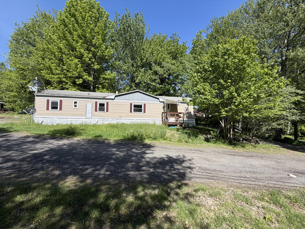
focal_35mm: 14
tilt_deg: +1.5
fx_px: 123
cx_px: 152
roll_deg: -1.2
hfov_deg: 102.1
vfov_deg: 85.7
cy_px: 114
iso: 40
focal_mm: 2.22
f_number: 2.2
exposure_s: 1/770
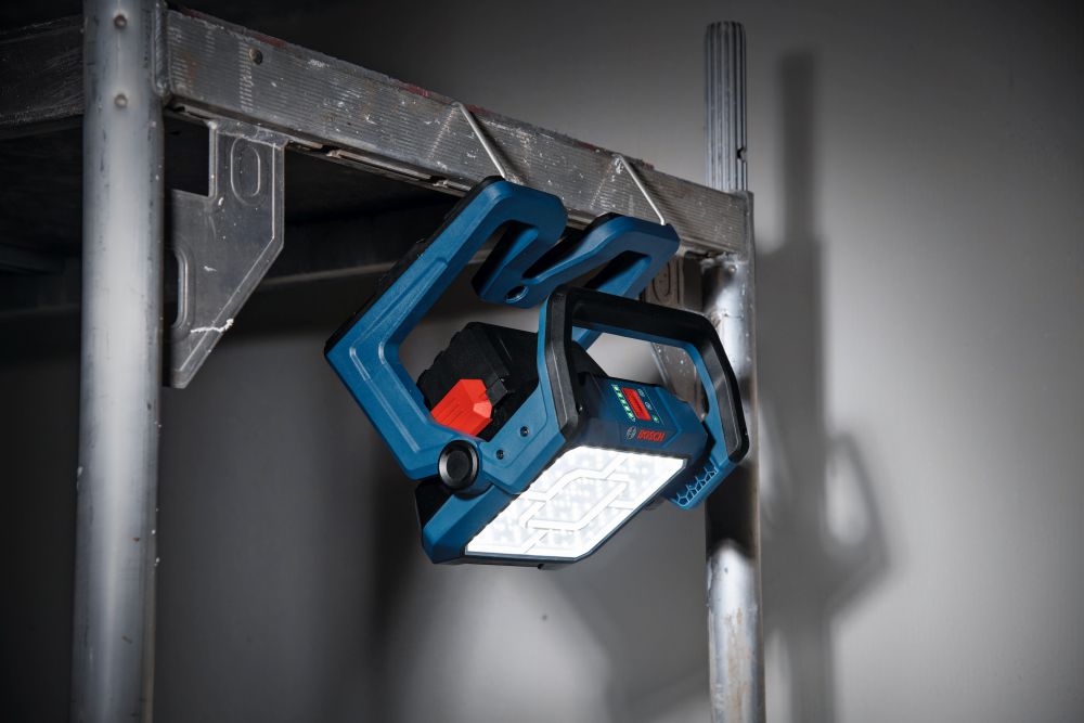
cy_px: 362
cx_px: 542
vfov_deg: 17.5
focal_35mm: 78
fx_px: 2349
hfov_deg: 26.0
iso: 200
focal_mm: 78
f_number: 5.6
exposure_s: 1/125
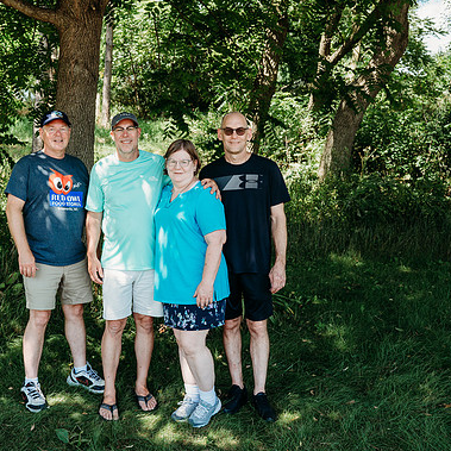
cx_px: 142
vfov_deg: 36.0
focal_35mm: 47
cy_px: 208
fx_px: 693
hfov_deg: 35.6
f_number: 4.5
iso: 160
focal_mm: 29.5
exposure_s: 1/200
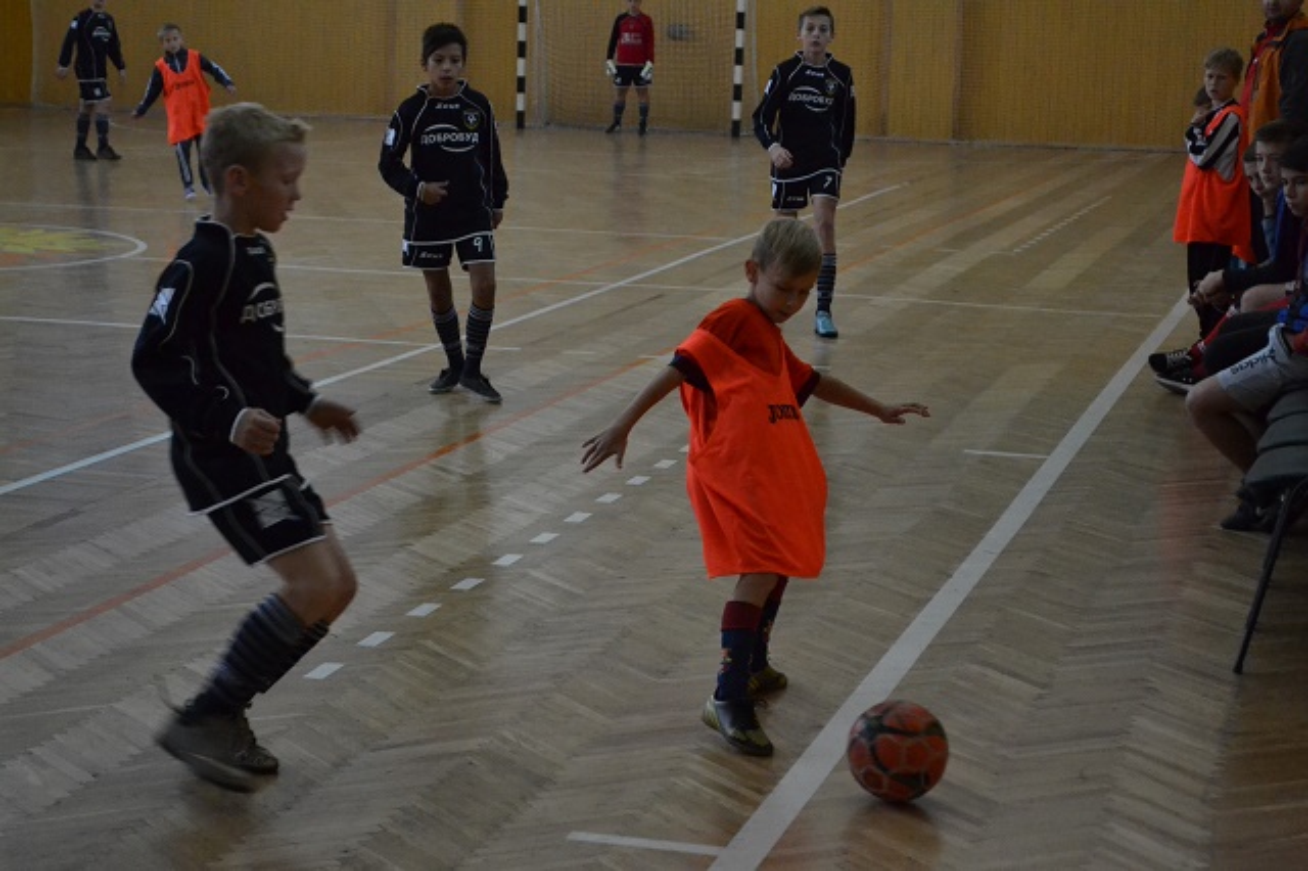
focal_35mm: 78
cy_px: 436
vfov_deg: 17.5
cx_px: 654
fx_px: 2832
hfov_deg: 26.0
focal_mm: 52
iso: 3200
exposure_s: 1/200
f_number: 5.6
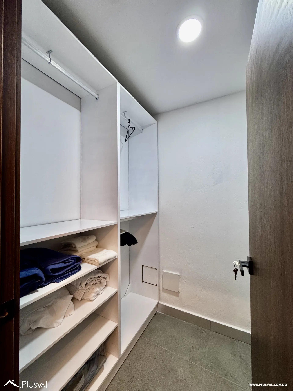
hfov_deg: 85.7
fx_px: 158
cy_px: 196
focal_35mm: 14
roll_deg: +1.1
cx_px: 146
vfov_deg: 102.1
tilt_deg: +0.1
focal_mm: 2.22
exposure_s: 1/60
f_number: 2.2
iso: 200
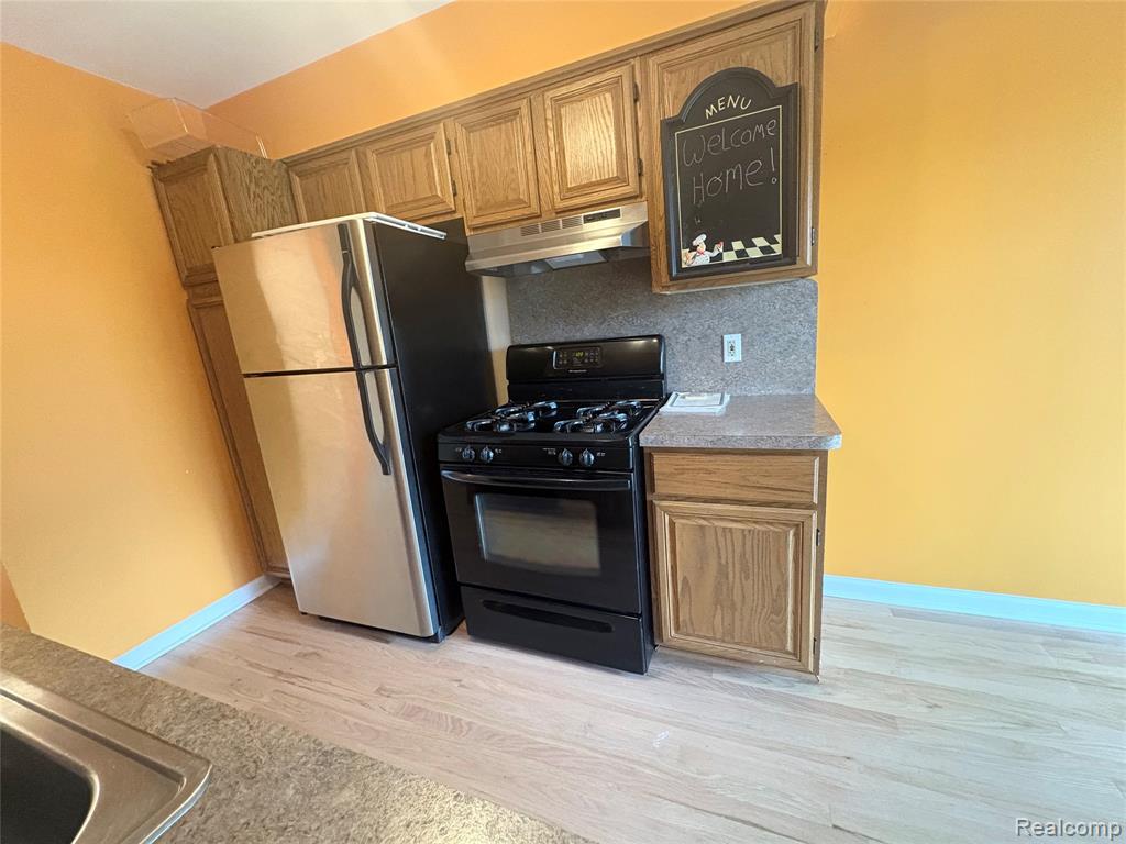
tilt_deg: -13.0
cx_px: 563
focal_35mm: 14
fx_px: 455
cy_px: 422
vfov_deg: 85.7
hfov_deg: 102.1
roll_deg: +5.4
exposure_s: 1/40
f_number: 2.2
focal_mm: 2.22
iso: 800
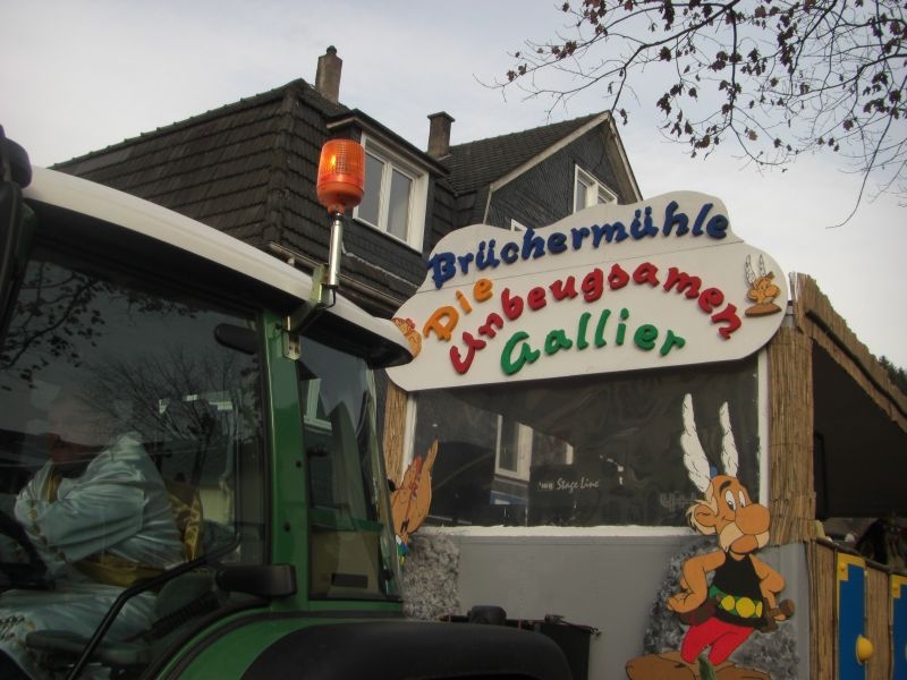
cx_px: 454
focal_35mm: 38
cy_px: 340
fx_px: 996
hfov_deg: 49.0
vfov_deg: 37.7
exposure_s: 1/200
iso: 64
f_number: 4.6
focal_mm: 6.3
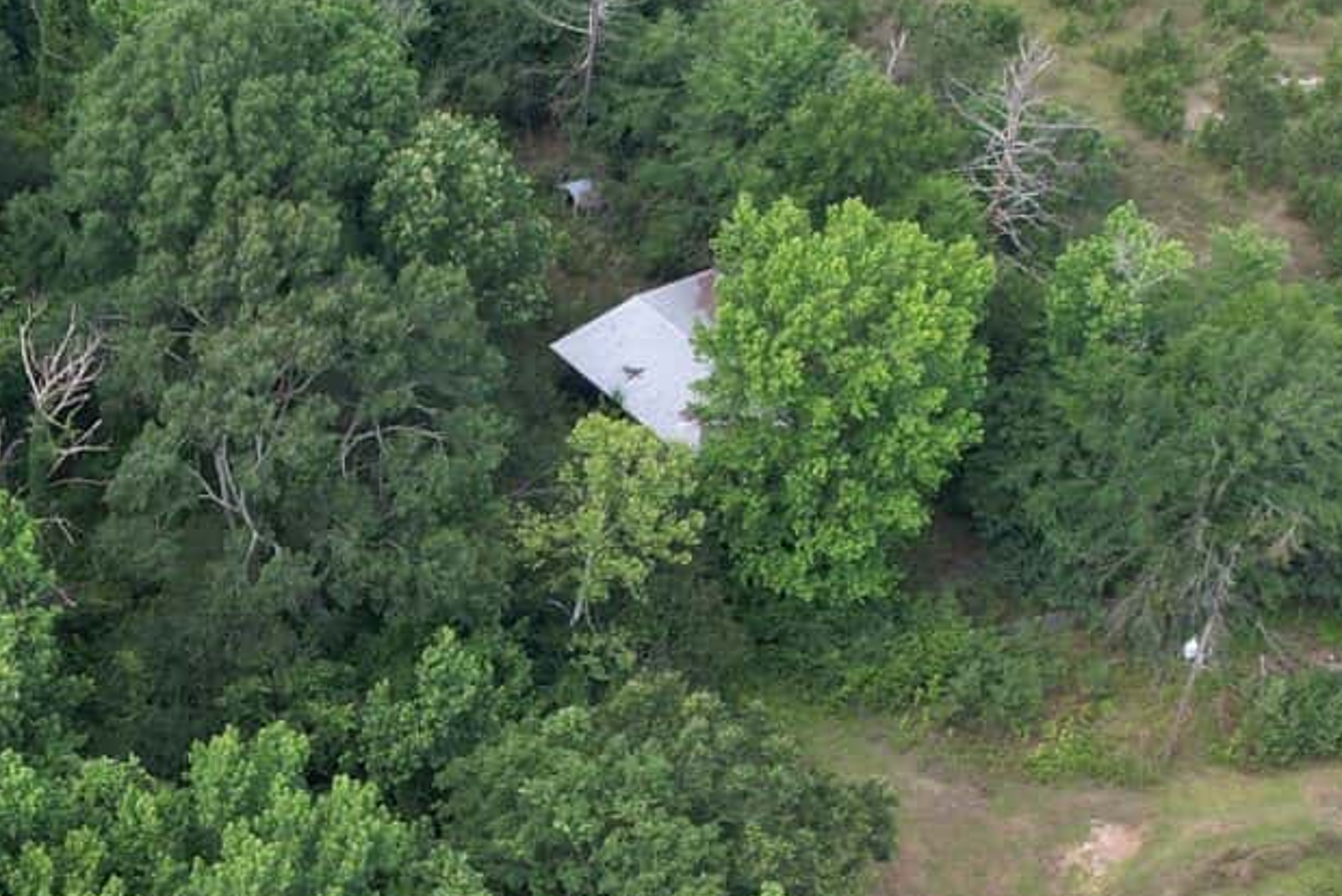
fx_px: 3393
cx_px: 223
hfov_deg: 22.0
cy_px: 732
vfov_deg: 14.9
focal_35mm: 91
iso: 100
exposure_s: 1/25
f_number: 2.8
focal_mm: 8.38
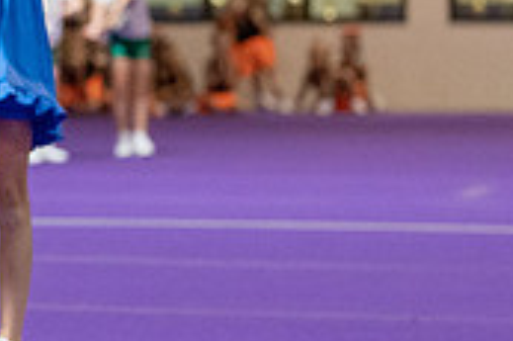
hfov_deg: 7.5
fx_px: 3844
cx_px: -249
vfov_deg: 5.1
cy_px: -3
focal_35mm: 270
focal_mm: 50
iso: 4000
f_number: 1.8
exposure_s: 1/1000
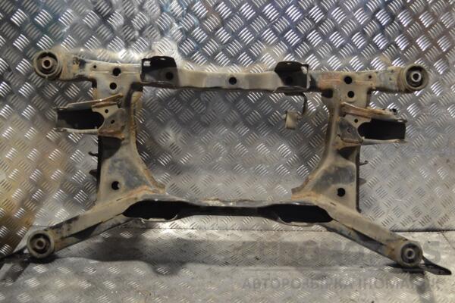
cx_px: 228
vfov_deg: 34.2
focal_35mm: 39
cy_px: 152
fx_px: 493
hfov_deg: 49.6
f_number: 4.5
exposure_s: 1/80
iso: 400
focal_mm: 26
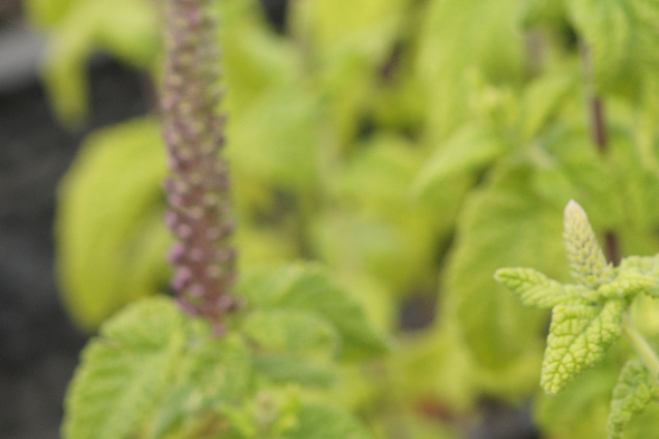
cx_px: 605
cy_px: 37
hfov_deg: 6.7
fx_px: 5581
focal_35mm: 305
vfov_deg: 4.5
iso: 320
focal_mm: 100
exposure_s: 1/160
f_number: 6.3
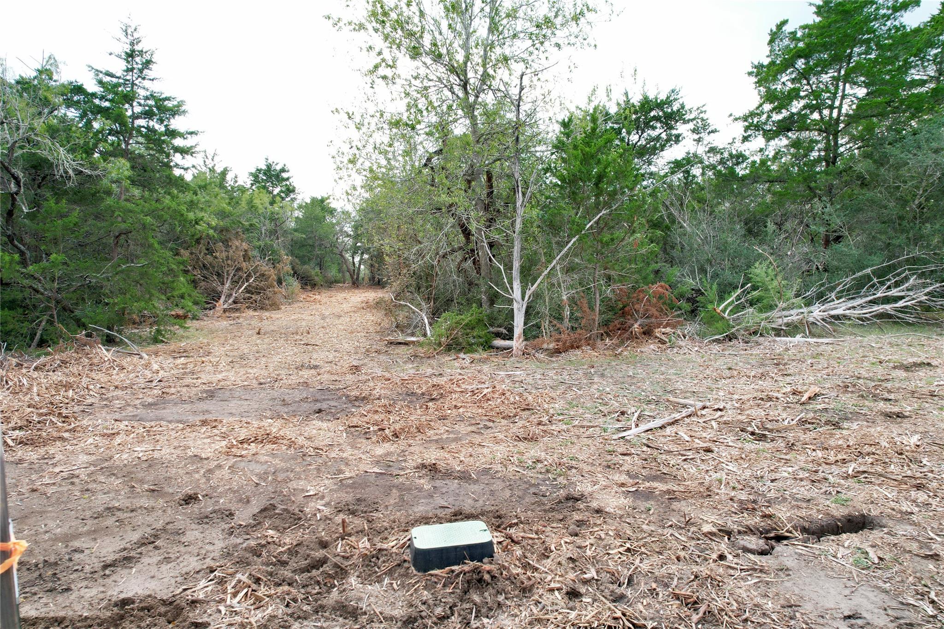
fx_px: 577
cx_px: 472
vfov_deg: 57.2
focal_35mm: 22
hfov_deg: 78.6
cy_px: 314
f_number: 2.8
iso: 200
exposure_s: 1/500
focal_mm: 8.38
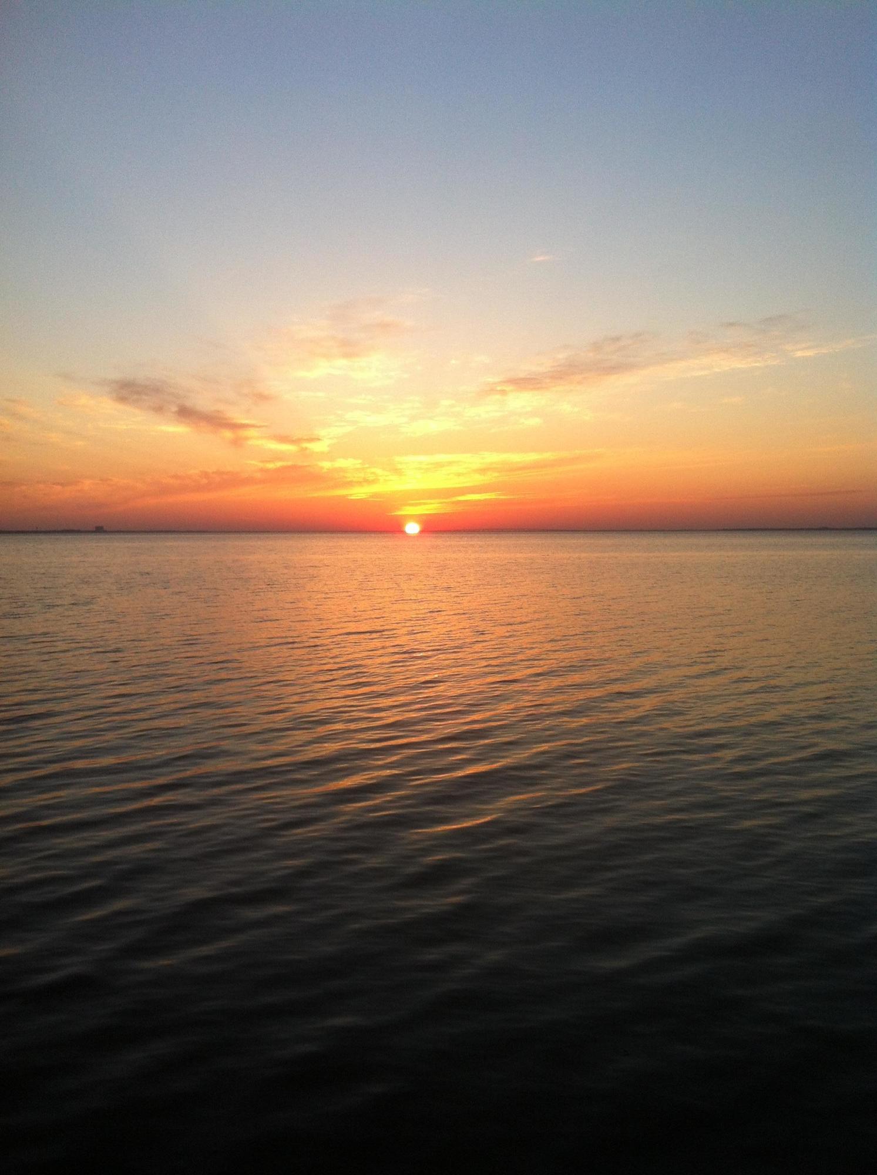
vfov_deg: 52.7
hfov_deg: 40.6
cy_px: 588
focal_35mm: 35
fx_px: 1186
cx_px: 438
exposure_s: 1/299
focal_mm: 3.85
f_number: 2.8
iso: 80
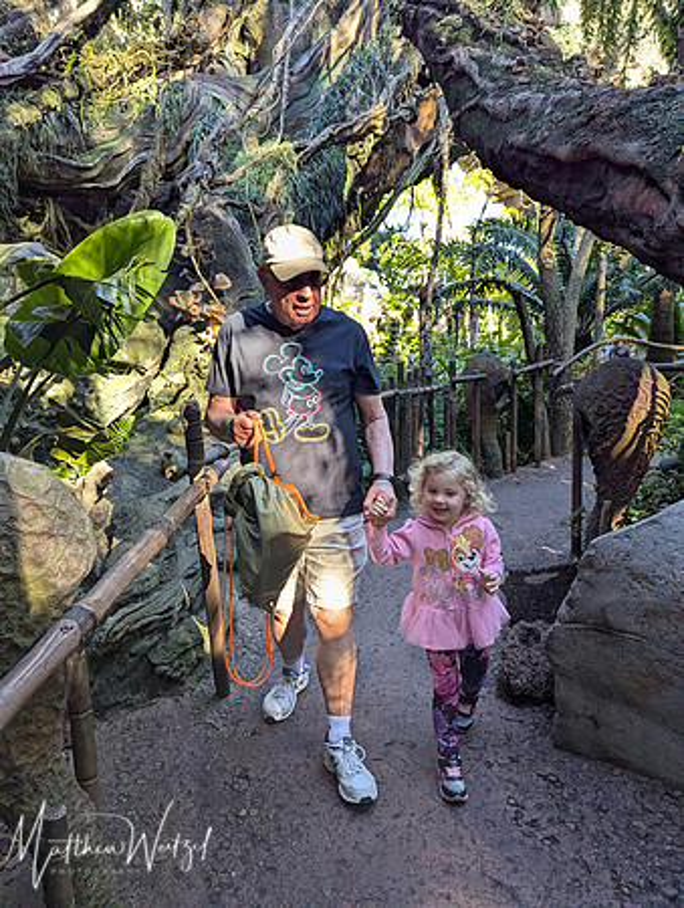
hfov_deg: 57.0
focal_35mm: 24
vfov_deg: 71.5
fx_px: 631
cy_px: 454
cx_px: 342
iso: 262
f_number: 1.85
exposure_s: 1/609
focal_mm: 6.81
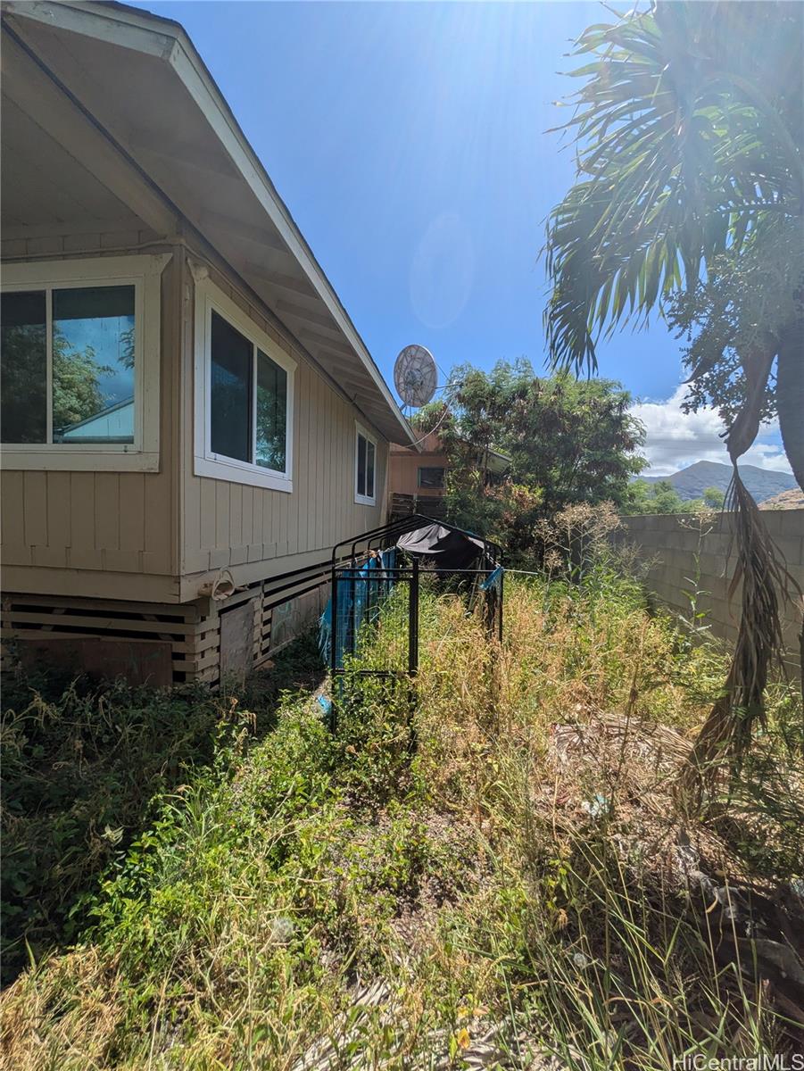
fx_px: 433
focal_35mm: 14
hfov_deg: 85.7
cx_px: 402
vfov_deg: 102.0
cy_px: 536
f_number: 2.2
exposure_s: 1/2049
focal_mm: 1.83
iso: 47
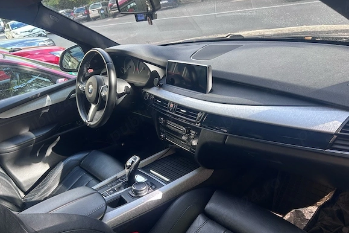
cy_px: 115
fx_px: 271
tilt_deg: -24.4
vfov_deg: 46.4
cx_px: 172
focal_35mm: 28
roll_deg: +14.3
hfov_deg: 65.5
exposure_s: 1/128
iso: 32
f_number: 1.5
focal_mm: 5.7
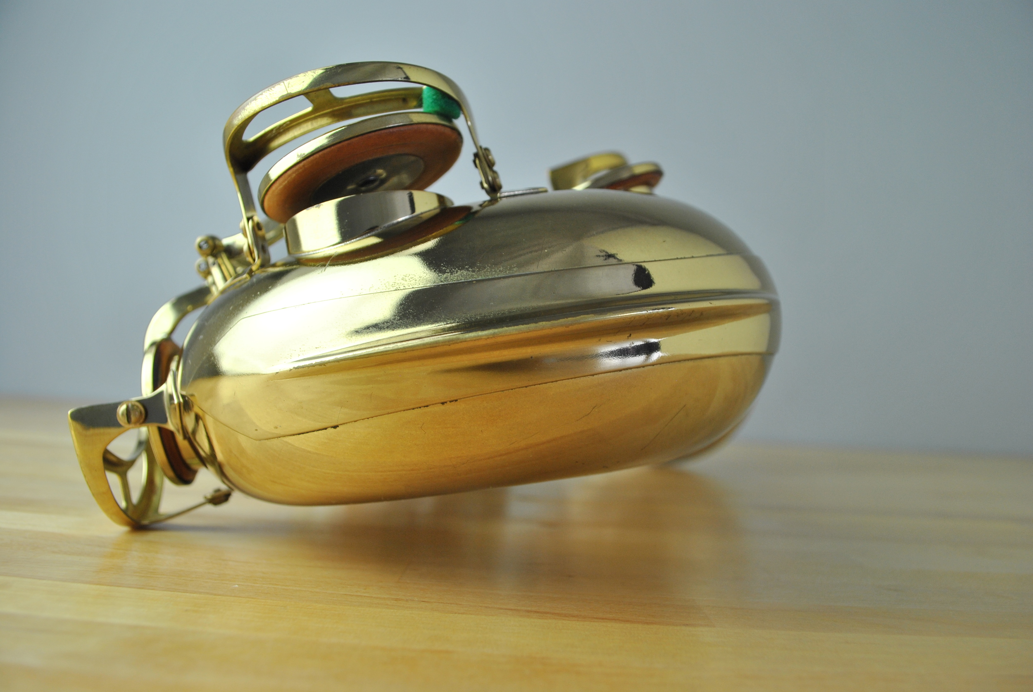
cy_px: 346
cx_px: 516
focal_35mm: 27
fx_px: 776
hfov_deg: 67.3
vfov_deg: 48.1
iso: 200
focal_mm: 18
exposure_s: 1/60
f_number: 5.6
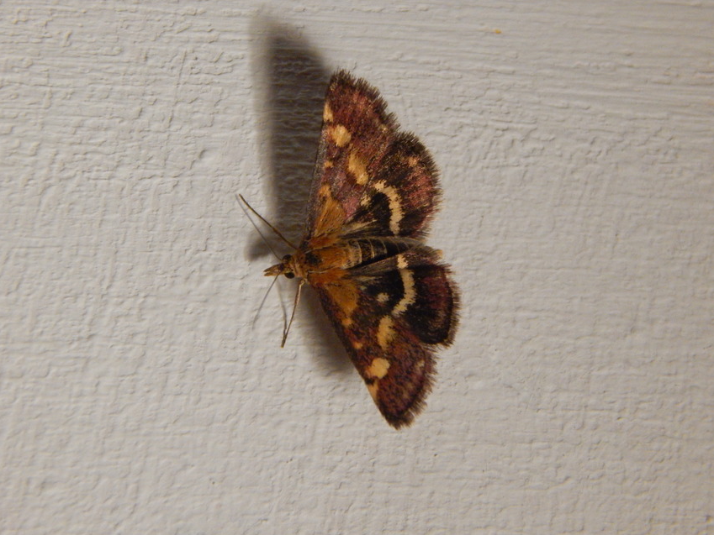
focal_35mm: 208
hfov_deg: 9.5
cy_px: 268
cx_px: 357
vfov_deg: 7.1
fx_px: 4291
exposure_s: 1/20
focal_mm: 37.1
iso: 200
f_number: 5.4
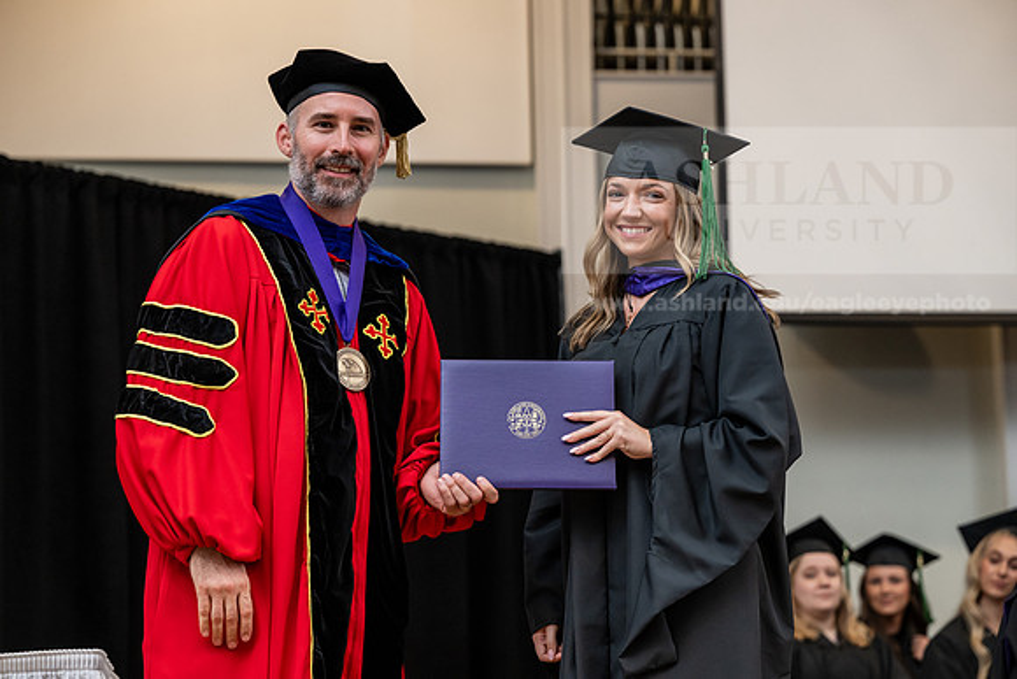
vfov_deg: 15.0
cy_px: 340
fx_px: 2571
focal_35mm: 91
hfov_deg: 22.4
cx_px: 508
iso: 1600
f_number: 3.5
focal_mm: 91
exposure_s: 1/200
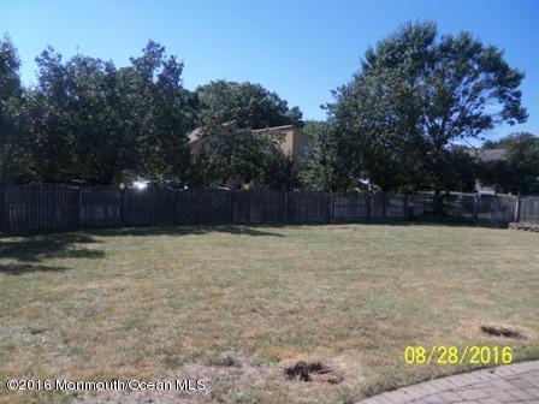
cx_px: 270
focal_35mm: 28
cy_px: 202
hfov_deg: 63.4
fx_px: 436
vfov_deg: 49.7
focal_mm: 5.1
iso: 64
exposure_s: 1/500
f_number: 3.9
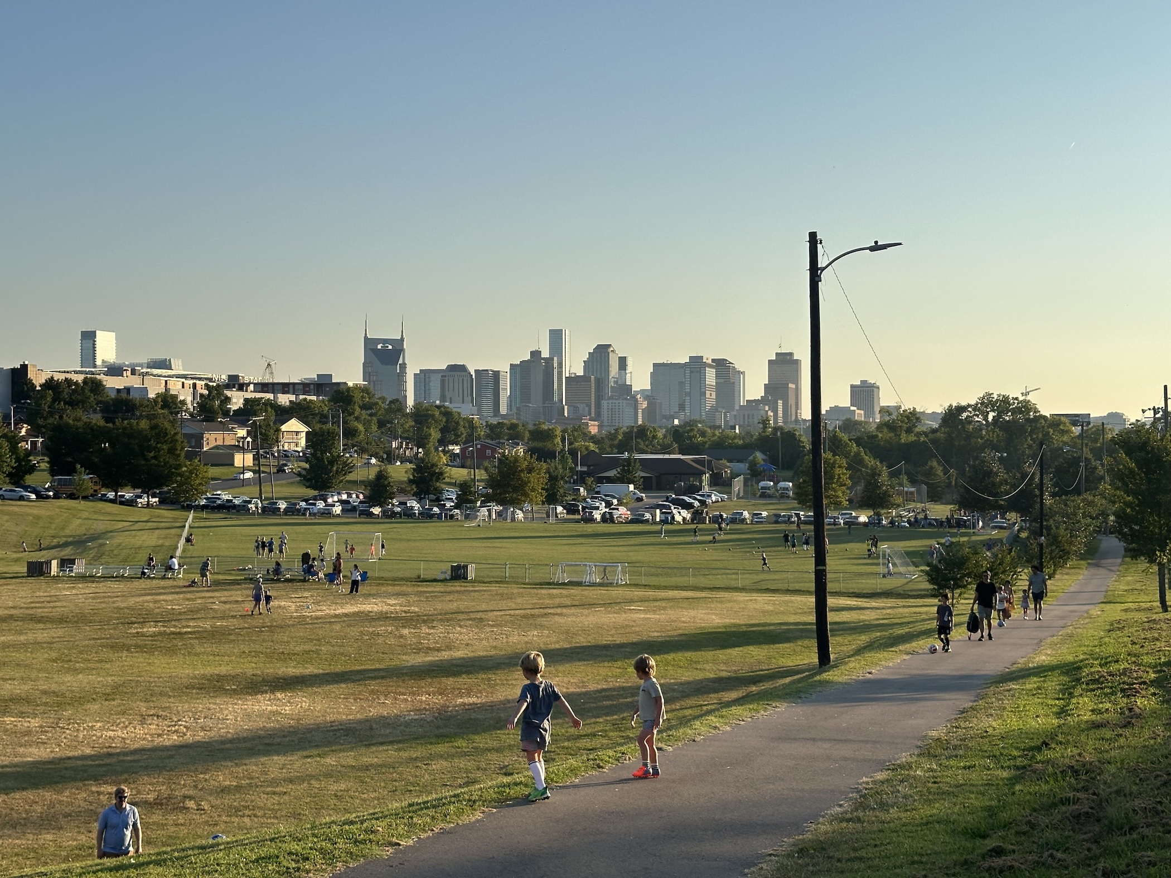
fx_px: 1624
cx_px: 586
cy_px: 439
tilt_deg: -0.3
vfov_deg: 30.3
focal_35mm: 48
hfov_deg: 39.7
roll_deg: +0.1
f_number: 1.78
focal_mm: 6.86
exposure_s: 1/3367
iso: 64
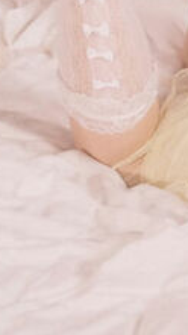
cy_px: -44
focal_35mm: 174
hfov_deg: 6.4
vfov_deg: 12.2
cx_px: 543
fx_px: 1545
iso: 640
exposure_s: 1/250
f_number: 2.8
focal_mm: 23.4
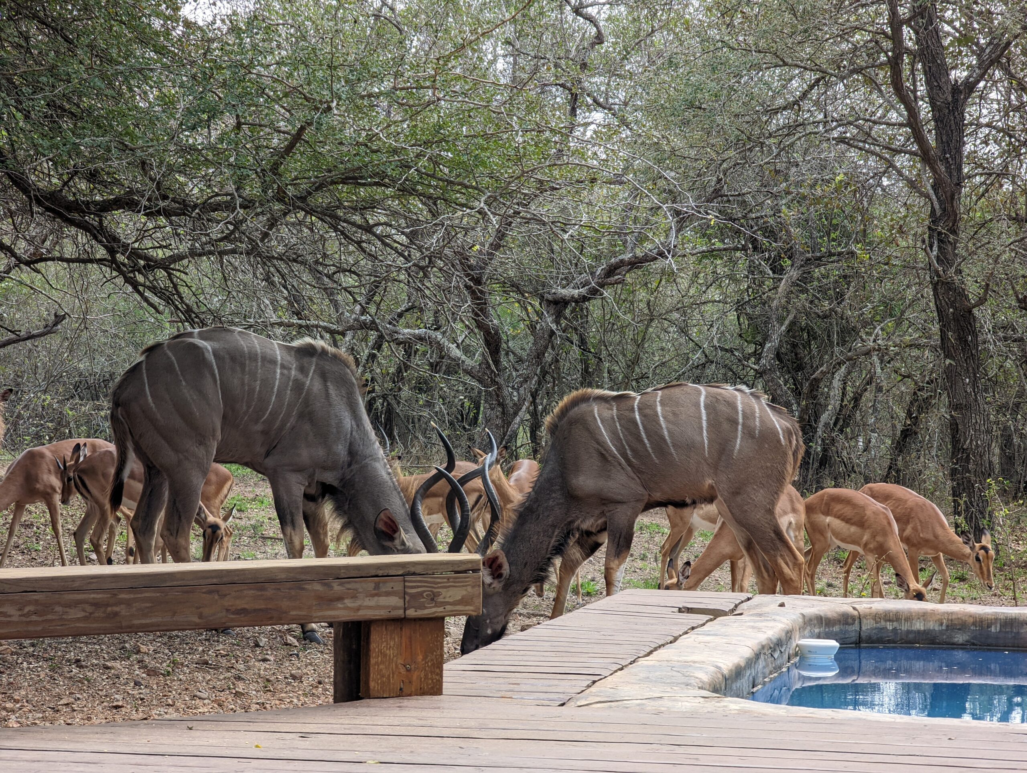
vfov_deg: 14.3
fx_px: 3090
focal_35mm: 104
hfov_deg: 18.9
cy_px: 386
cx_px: 514
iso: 49
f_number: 3.5
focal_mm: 19
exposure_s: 1/199
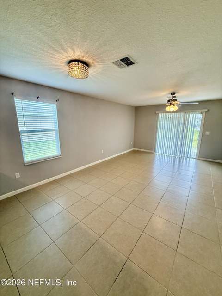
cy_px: 148
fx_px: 120
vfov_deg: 102.1
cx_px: 111
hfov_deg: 85.7
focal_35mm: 14
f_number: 2.2
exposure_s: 1/120
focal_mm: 2.22
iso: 250
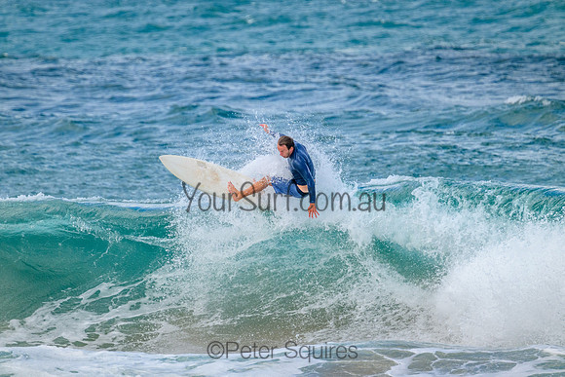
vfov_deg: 1.7
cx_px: 282
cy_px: 188
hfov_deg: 2.6
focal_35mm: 800
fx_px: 12558
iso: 1600
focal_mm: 800
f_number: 11
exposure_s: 1/2000
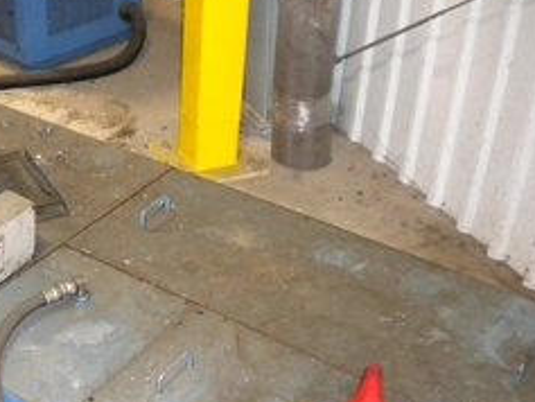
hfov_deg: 31.7
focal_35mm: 59
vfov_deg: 24.5
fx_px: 912
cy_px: 305
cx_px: 95
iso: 400
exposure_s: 1/30
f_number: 3.1
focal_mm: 6.3
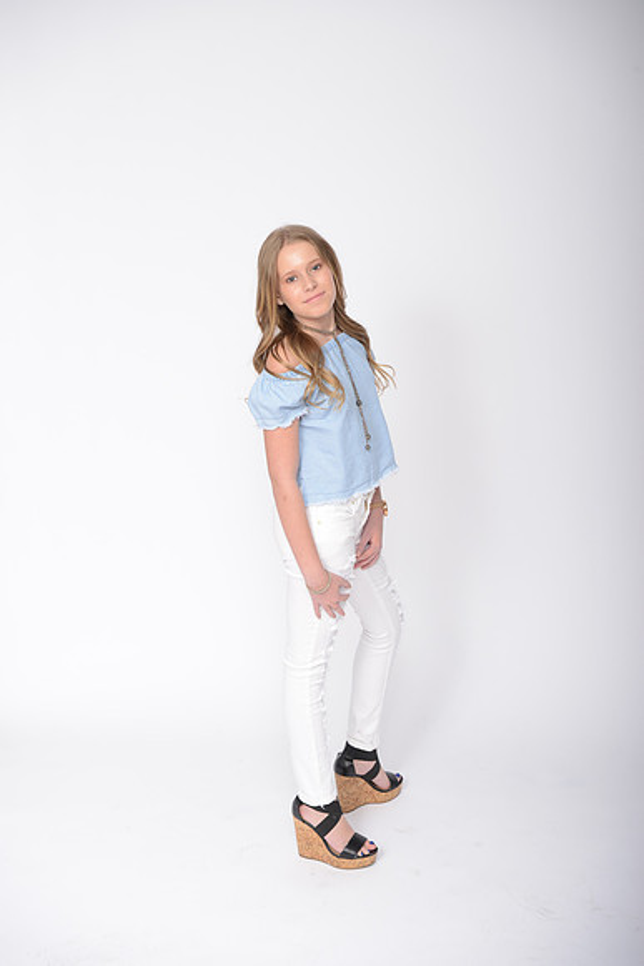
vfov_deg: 43.6
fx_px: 1207
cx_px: 322
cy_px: 483
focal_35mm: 45
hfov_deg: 29.9
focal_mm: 45
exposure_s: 1/250
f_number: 8
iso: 200
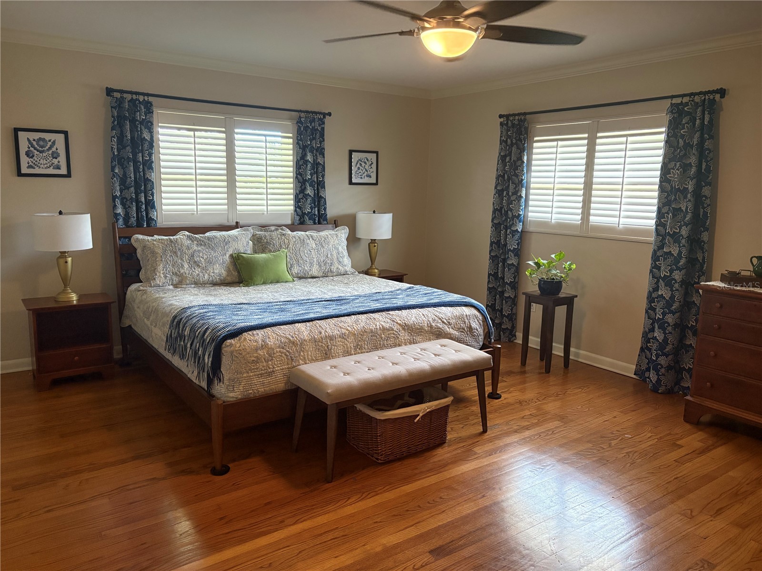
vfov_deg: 53.1
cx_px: 381
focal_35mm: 26
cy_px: 286
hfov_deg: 67.3
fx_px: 572
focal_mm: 5.96
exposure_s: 1/60
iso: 400
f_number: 1.6
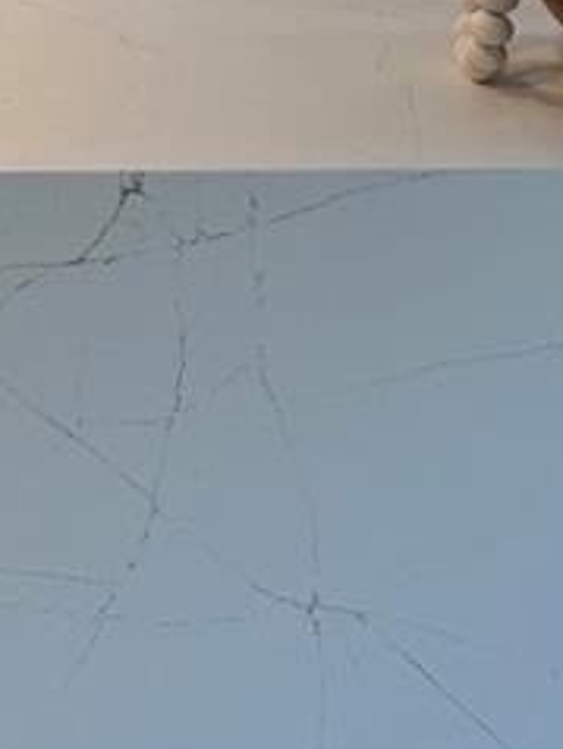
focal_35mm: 121
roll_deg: +2.4
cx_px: -352
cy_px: -544
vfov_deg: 14.5
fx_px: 2619
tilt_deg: -2.9
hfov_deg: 11.6
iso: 125
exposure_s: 1/120
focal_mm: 6.76
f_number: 1.78
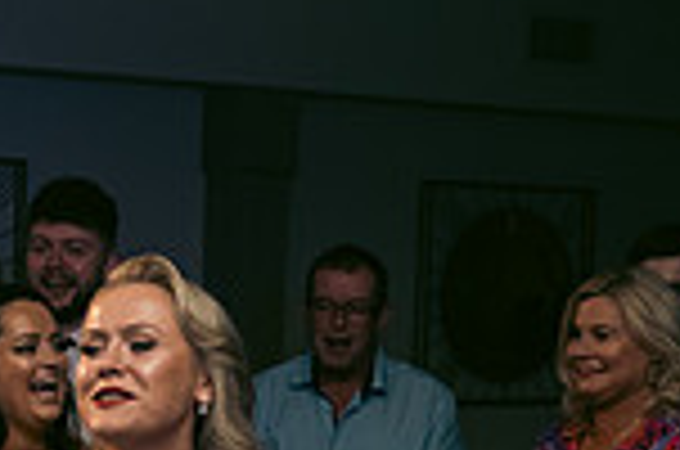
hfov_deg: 19.4
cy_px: 641
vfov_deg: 12.6
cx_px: 108
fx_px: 1960
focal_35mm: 104
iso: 800
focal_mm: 27
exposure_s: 1/160
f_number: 3.5
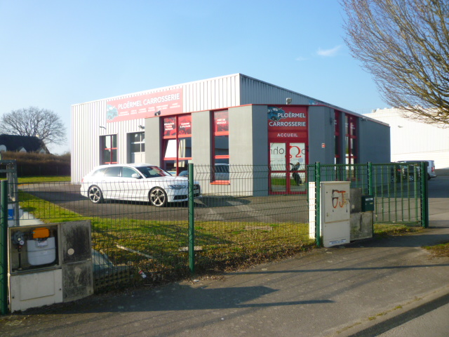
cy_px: 168
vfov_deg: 48.2
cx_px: 224
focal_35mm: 29
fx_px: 376
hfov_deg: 61.7
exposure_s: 1/500
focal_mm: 5.2
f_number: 3.3
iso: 100
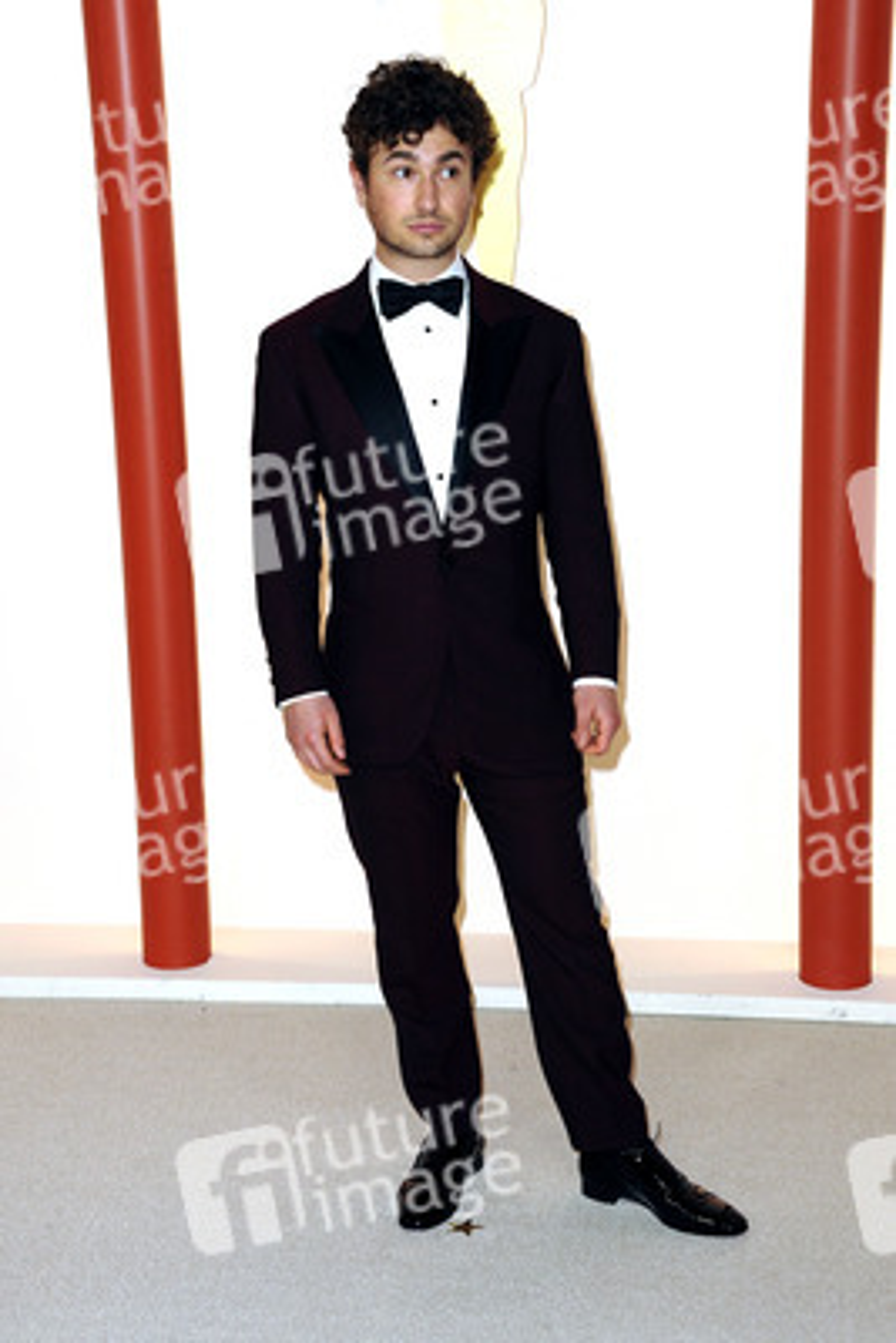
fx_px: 2424
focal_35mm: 65
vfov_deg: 30.9
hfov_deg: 20.9
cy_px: 672
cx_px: 448
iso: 1600
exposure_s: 1/200
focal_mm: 65
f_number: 7.1
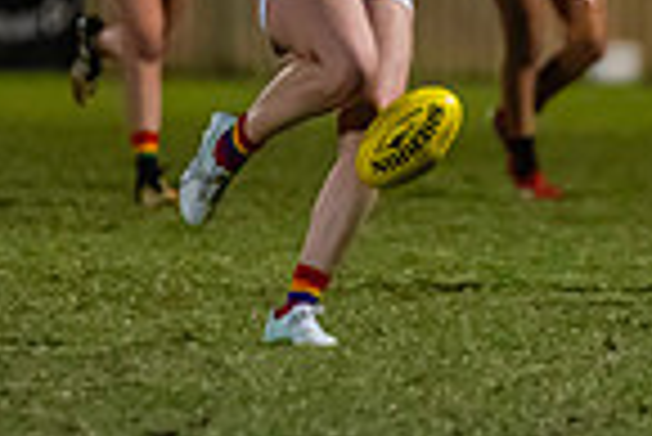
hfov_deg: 1.6
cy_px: 22
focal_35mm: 1305
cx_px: 337
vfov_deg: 1.1
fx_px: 23658
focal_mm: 300
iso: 10000
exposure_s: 1/1000
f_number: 2.8
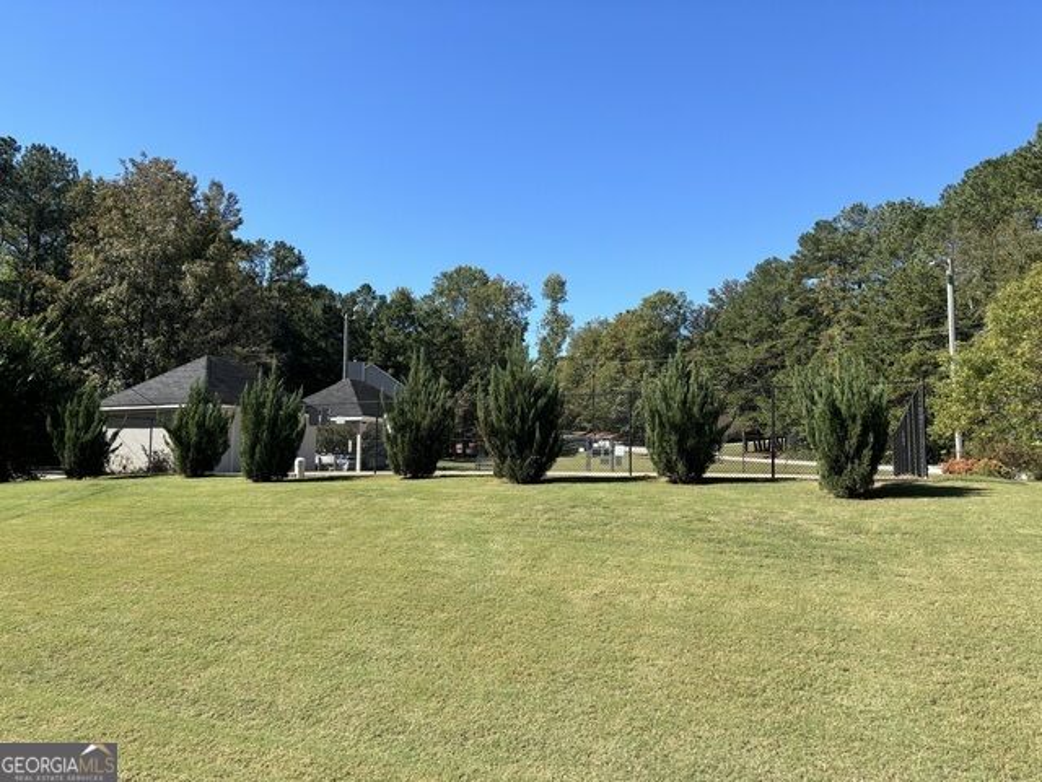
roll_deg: -0.4
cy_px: 391
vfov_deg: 53.1
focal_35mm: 26
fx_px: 783
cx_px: 521
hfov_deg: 67.3
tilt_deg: +5.1
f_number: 1.6
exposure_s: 1/1845
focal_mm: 5.96
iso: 50
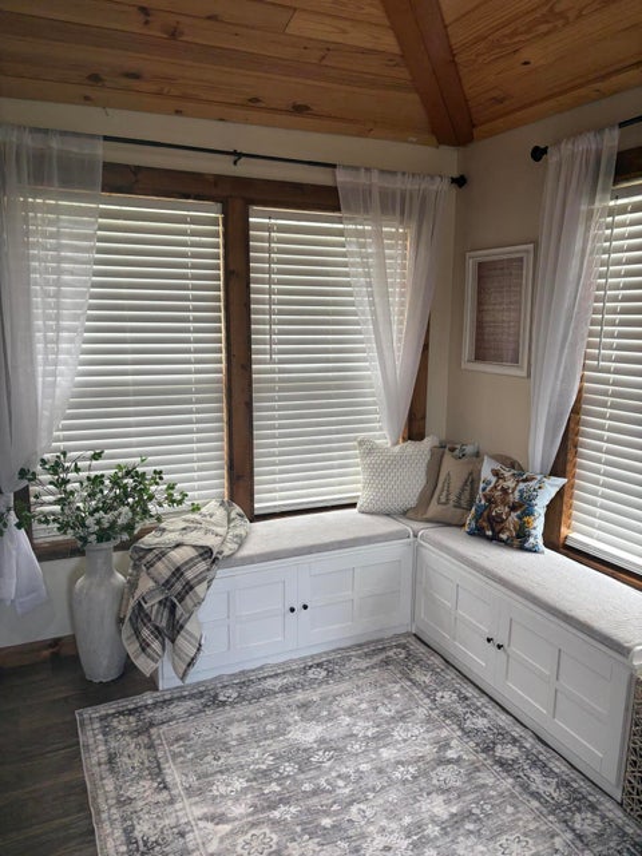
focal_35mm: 26
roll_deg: -1.7
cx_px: 321
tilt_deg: -11.3
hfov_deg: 53.1
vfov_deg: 67.3
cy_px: 428
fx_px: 643
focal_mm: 5.96
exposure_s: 1/120
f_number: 1.6
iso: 80
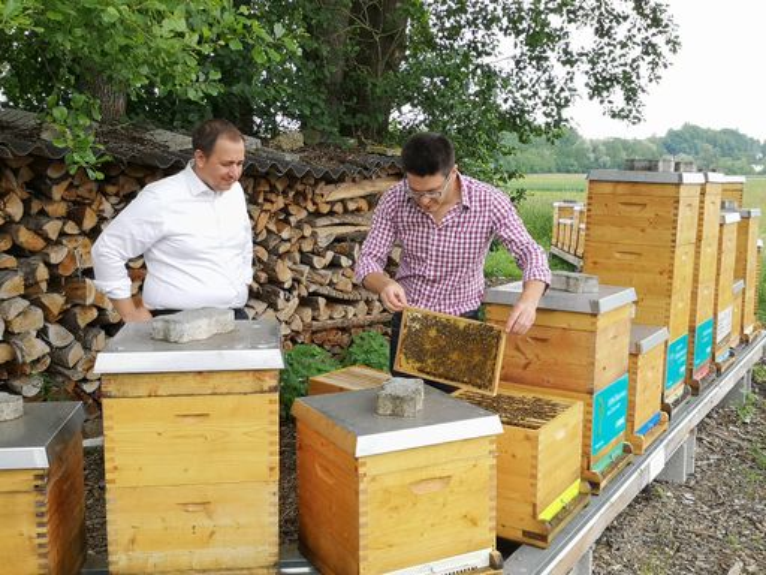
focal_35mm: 37
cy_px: 288
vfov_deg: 38.7
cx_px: 383
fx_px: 819
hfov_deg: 50.1
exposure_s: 1/500
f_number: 1.8
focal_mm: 3.95
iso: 50
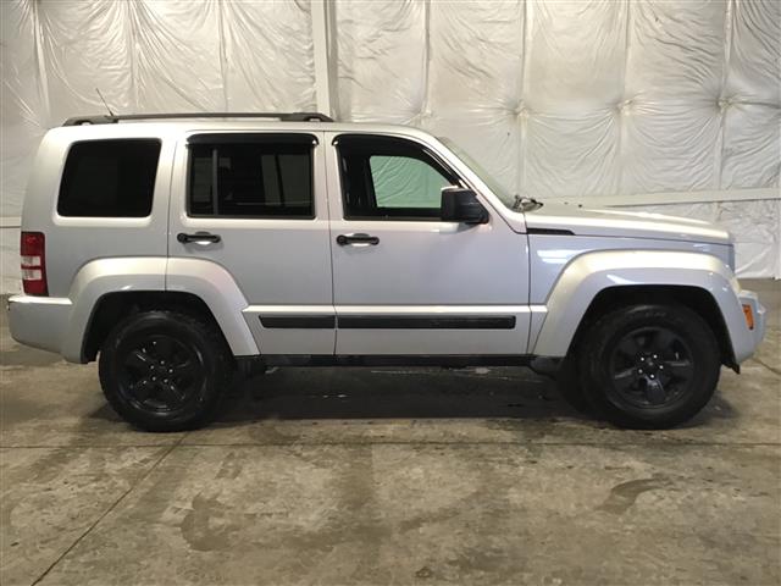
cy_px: 293
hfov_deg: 58.4
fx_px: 699
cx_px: 390
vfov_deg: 45.4
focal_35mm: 31
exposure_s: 1/30
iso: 64
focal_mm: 3.3
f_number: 2.4
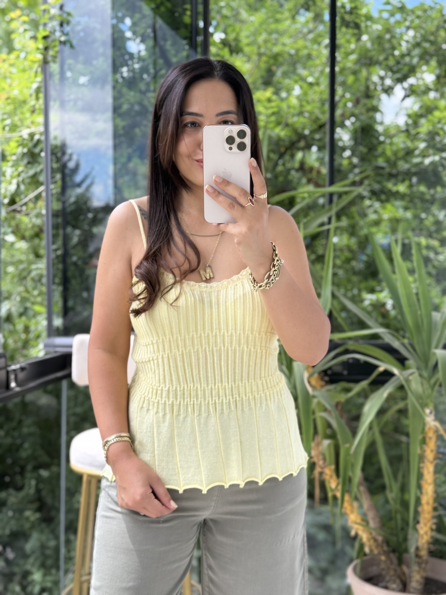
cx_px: 223
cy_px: 298
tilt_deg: -19.3
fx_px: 825
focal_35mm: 48
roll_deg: +0.1
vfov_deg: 39.7
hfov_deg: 30.3
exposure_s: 1/400
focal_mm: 6.76
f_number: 1.78
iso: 80
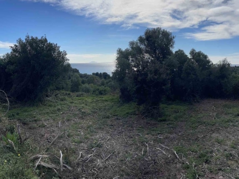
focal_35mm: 26
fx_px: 180
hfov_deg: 67.3
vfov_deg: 53.1
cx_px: 120
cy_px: 90
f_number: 1.6
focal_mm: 4.2
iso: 32
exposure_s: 1/5556
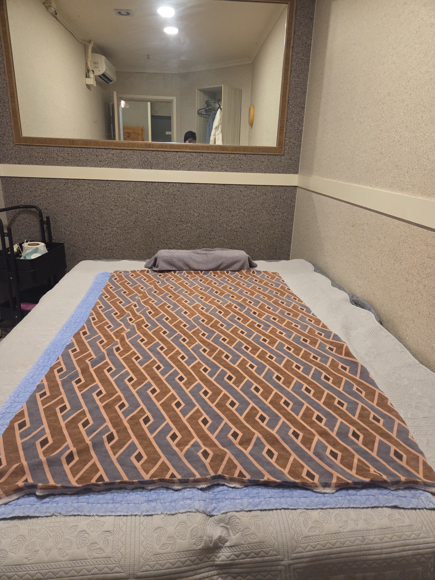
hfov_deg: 58.9
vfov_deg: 73.9
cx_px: 218
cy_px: 290
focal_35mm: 23
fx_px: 385
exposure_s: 1/120
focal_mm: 5.4
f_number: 1.8
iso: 1250
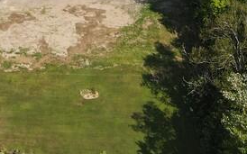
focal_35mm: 95
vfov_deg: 12.3
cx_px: 56
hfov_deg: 21.6
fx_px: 639
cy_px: -149
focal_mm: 4.5
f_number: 2.8
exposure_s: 1/725
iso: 100
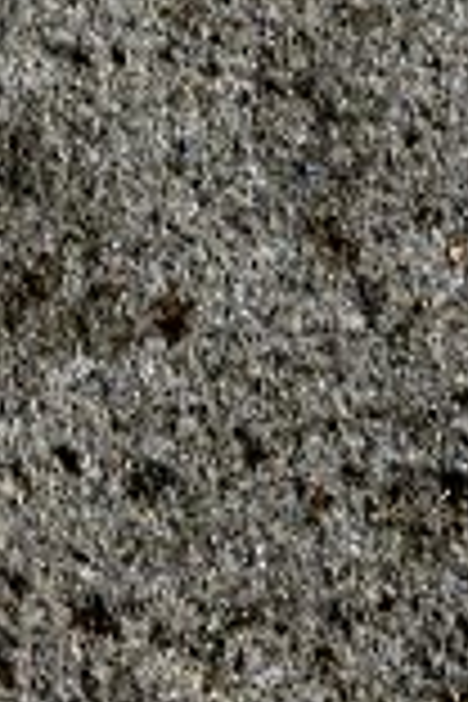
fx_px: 23551
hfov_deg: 1.1
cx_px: -403
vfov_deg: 1.7
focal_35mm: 1208
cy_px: -1674
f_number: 10
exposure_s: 1/160
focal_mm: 105
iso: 200
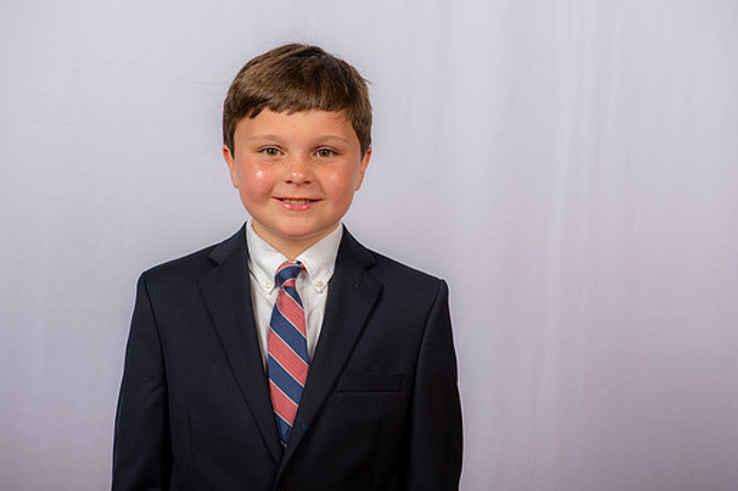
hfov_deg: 28.9
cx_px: 372
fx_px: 1434
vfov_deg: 19.4
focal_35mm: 70
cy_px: 271
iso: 400
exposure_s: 1/200
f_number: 6.3
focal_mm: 62
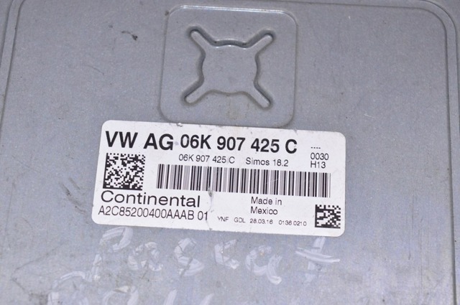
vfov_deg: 16.5
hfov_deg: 24.6
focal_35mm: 82
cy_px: 152
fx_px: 1053
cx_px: 230
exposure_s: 1/160
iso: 1600
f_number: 8
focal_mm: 55
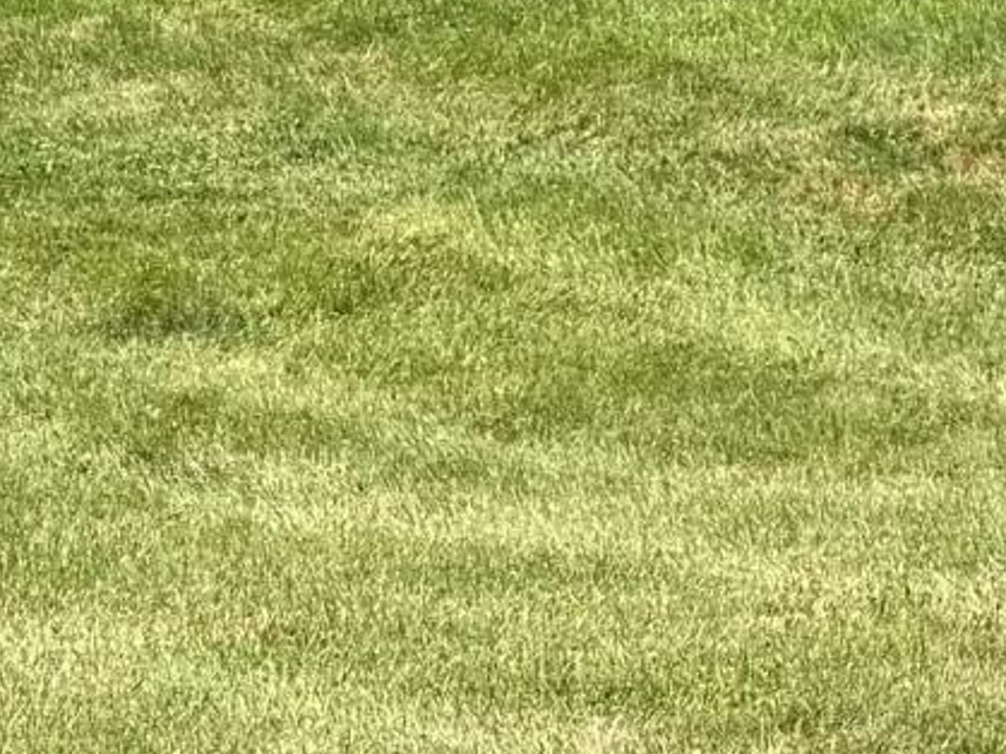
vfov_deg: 8.4
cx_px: 848
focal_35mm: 172
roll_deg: +0.5
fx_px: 4997
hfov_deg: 11.4
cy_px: -485
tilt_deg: -6.8
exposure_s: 1/3425
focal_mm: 6.76
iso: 80
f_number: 1.78
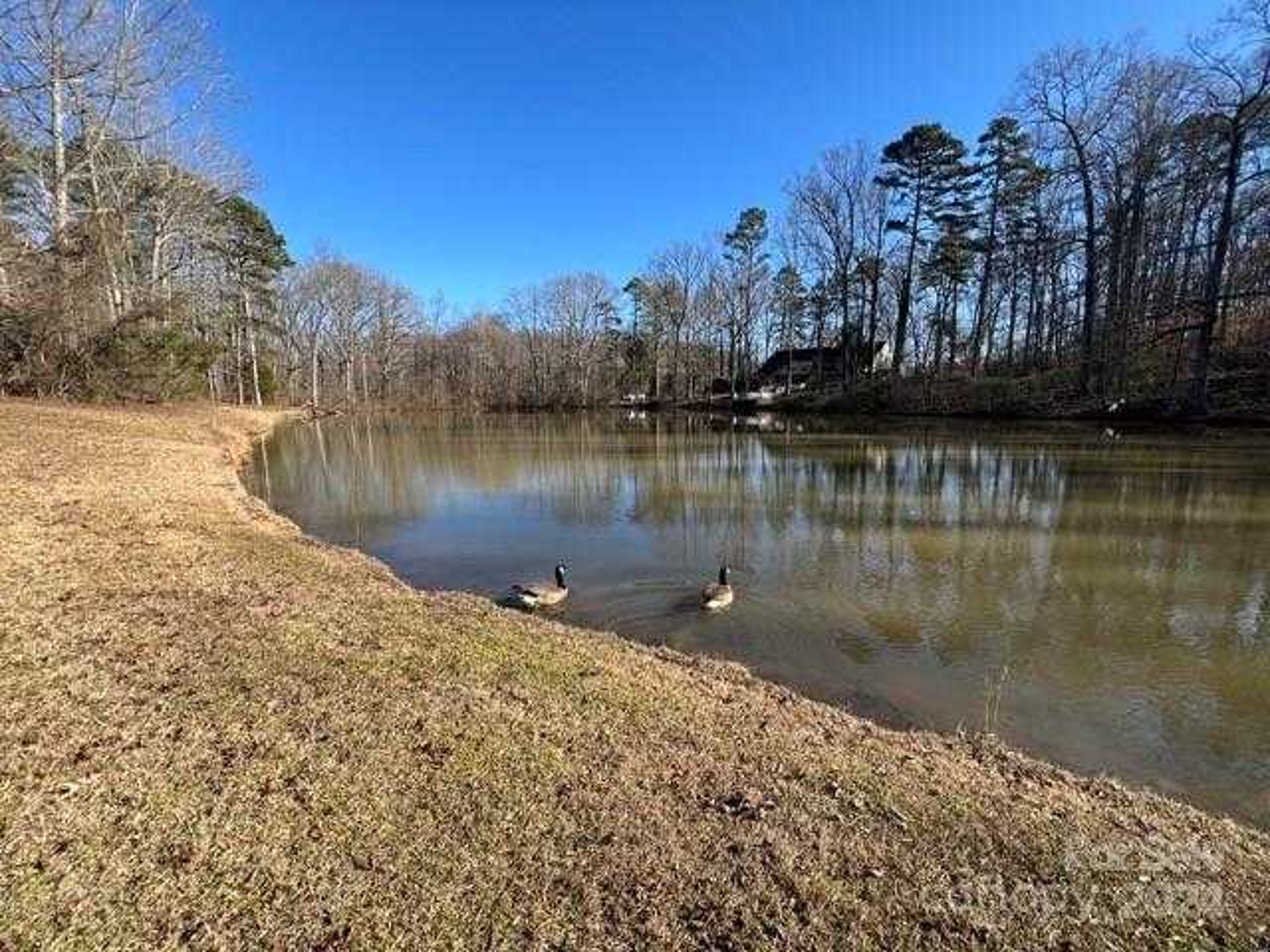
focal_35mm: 13
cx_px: 635
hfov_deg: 106.2
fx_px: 477
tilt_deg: -8.4
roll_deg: +0.4
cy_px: 476
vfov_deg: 89.9
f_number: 1.8
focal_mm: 1.57
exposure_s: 1/501
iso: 32
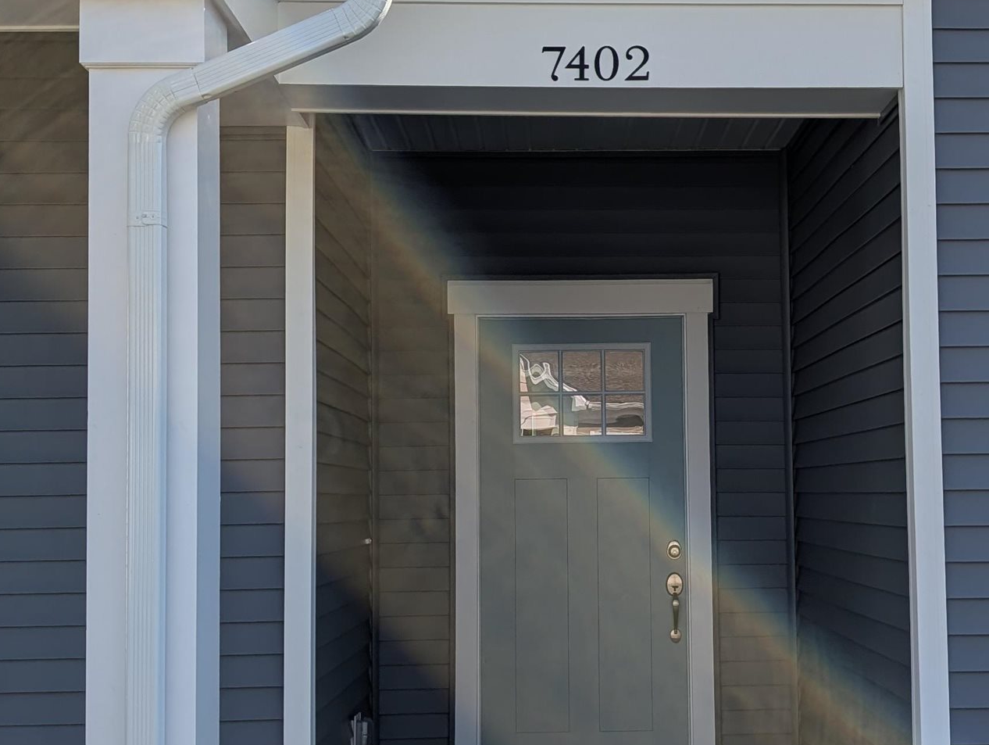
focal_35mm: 58
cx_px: 599
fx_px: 1659
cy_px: 388
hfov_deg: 33.1
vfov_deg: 25.3
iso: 22
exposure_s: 1/818
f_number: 1.68
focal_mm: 6.9
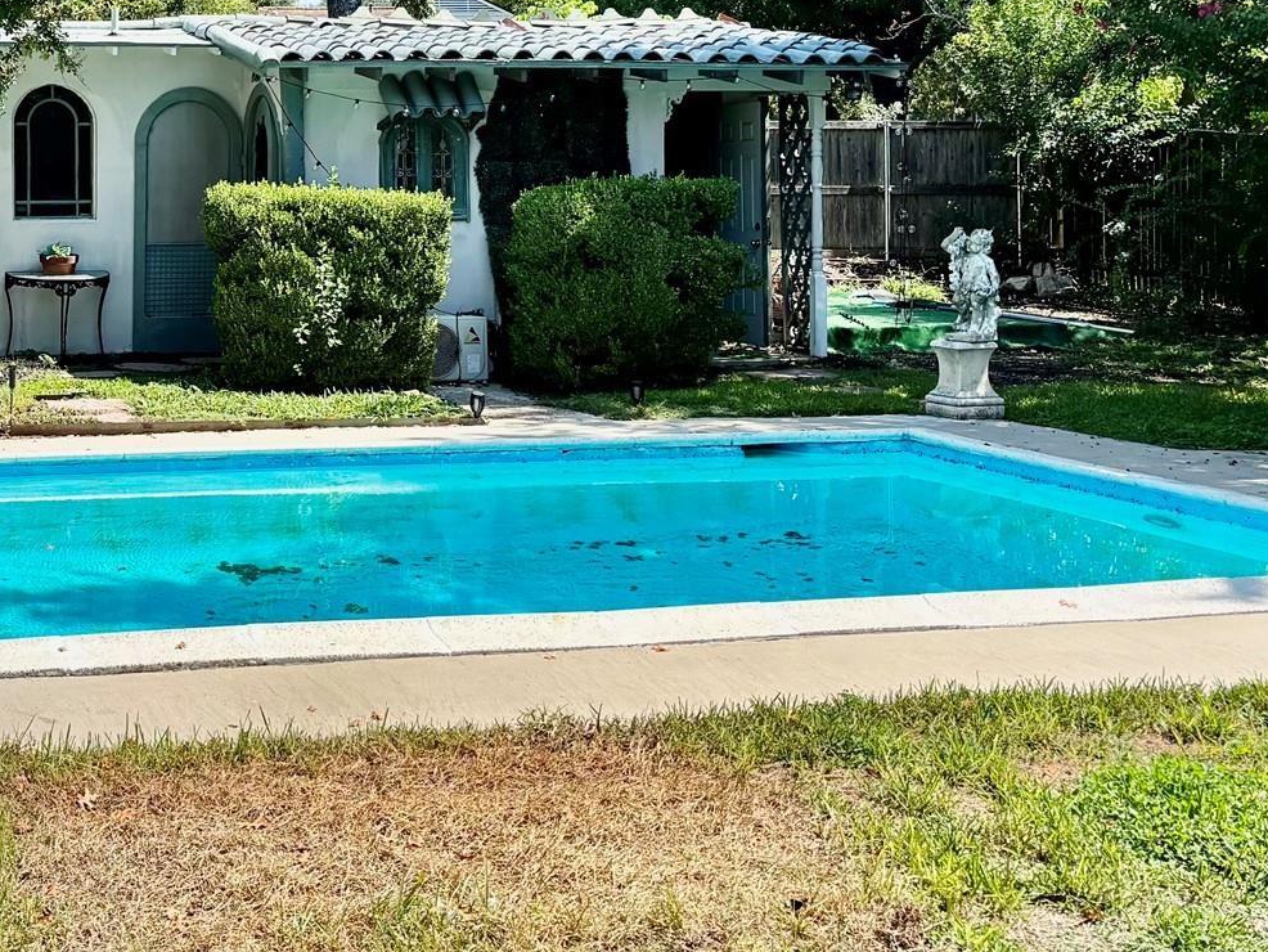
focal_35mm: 54
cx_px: 163
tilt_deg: +2.2
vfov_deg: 26.4
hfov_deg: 33.9
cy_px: 149
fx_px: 1979
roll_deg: +0.9
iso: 50
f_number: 1.6
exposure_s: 1/2398
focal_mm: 5.96
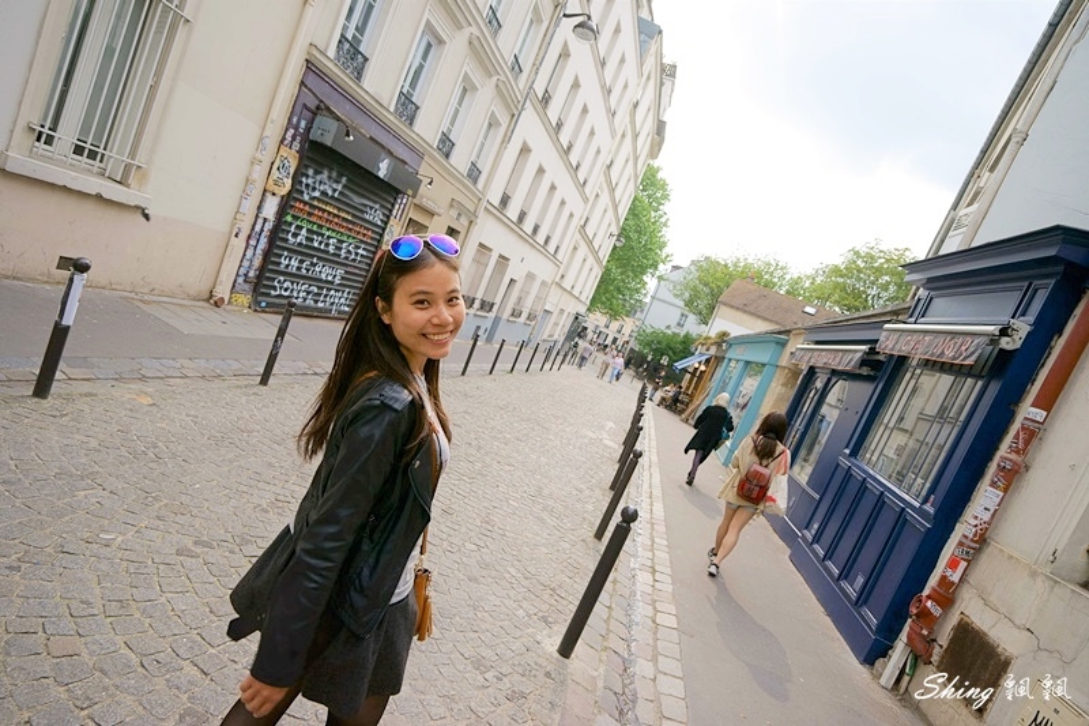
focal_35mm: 20
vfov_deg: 61.9
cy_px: 363
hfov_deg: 84.0
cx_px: 544
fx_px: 605
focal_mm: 20
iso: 80
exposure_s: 1/200
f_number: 5.6
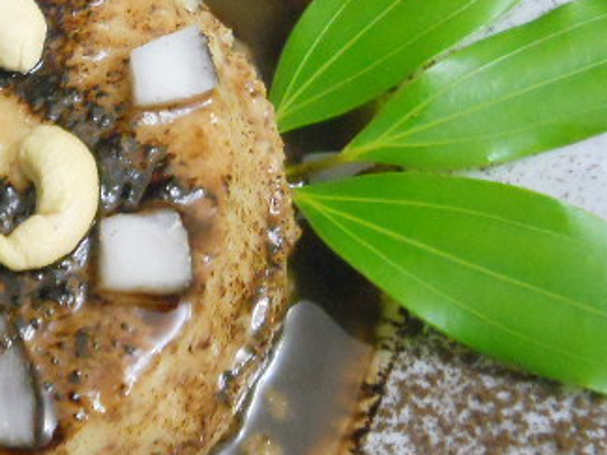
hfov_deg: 23.3
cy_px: 234
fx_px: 1420
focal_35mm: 81
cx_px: 30
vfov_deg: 18.2
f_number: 3.1
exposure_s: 1/5
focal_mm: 6.72
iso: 800
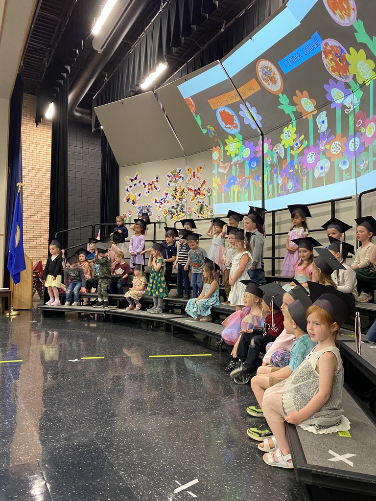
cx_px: 188
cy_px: 250
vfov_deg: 67.3
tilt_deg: +3.3
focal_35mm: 26
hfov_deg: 53.1
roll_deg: -0.7
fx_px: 377
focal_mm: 4.25
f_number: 1.8
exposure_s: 1/60
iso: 500
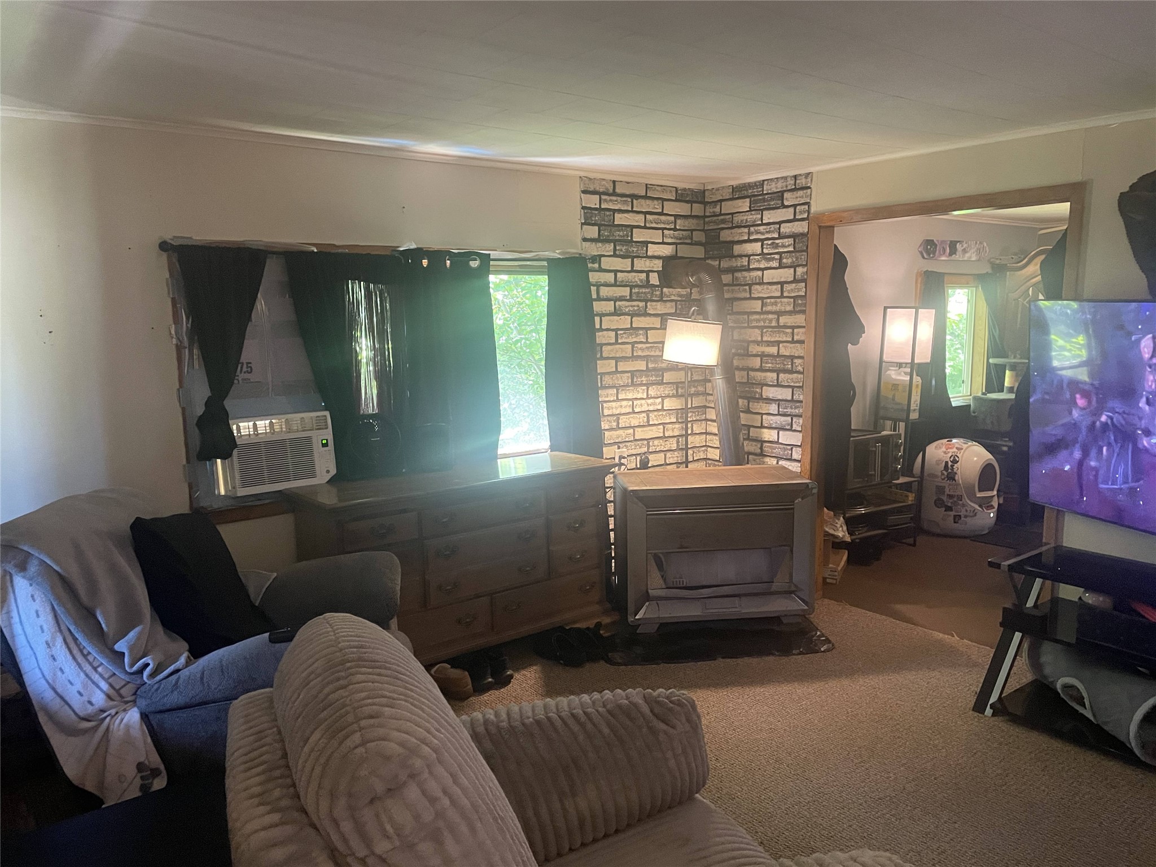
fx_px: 868
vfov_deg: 53.1
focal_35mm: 26
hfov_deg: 67.3
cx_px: 578
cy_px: 434
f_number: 1.6
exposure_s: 1/40
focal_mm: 4.2
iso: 640
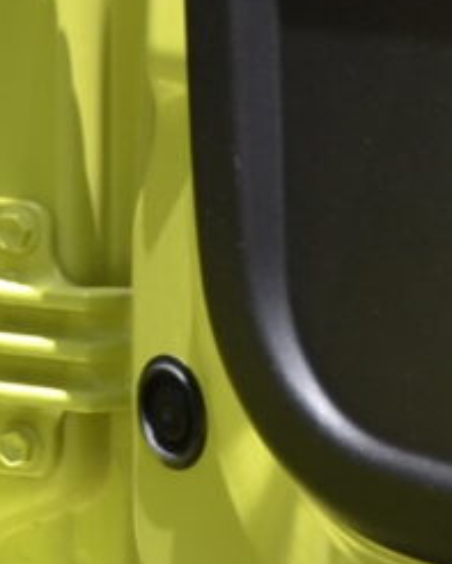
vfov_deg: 5.7
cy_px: -989
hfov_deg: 4.5
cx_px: -1145
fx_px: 5381
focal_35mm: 322
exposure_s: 1/125
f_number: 5.6
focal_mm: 22
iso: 100
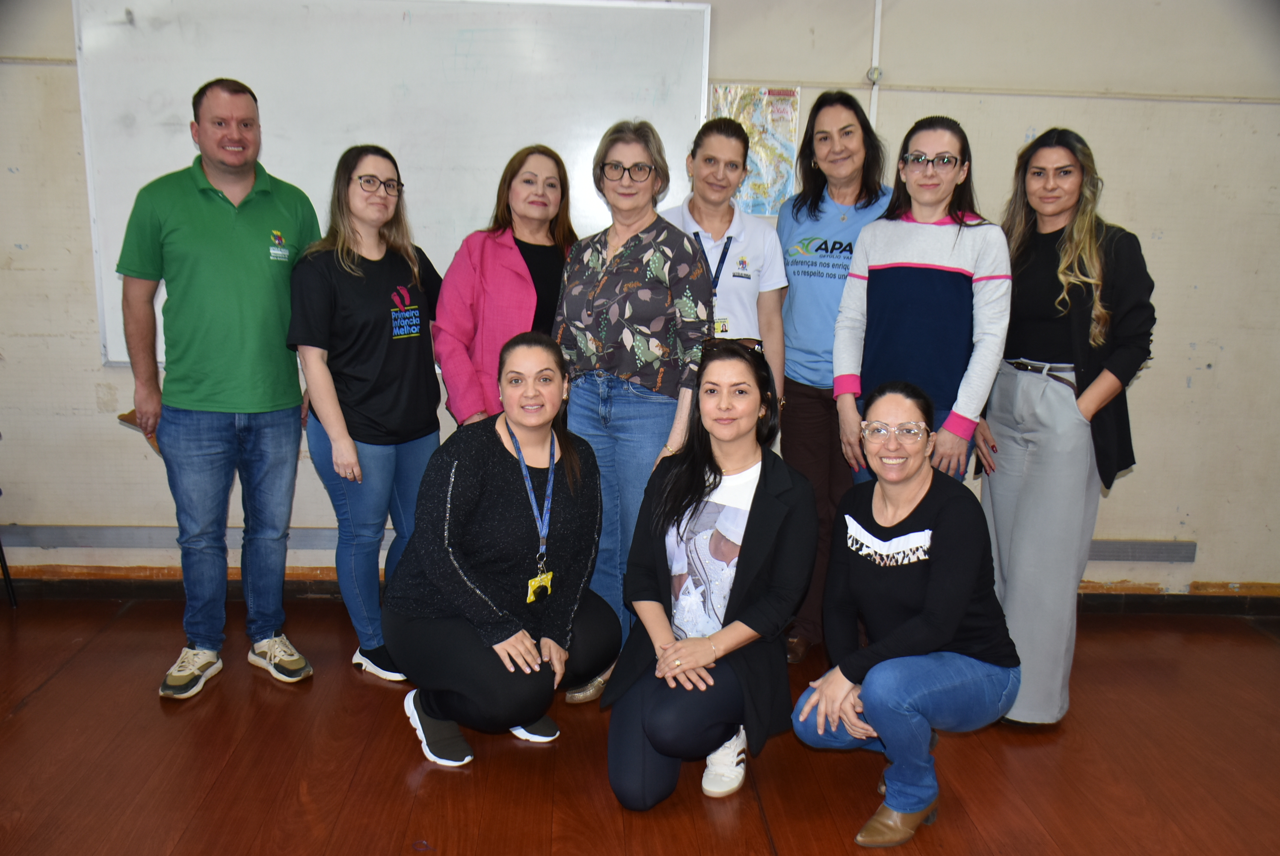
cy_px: 428
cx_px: 640
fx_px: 1174
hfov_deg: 57.2
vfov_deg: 40.0
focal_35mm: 33
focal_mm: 22
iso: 560
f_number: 3.5
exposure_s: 1/60
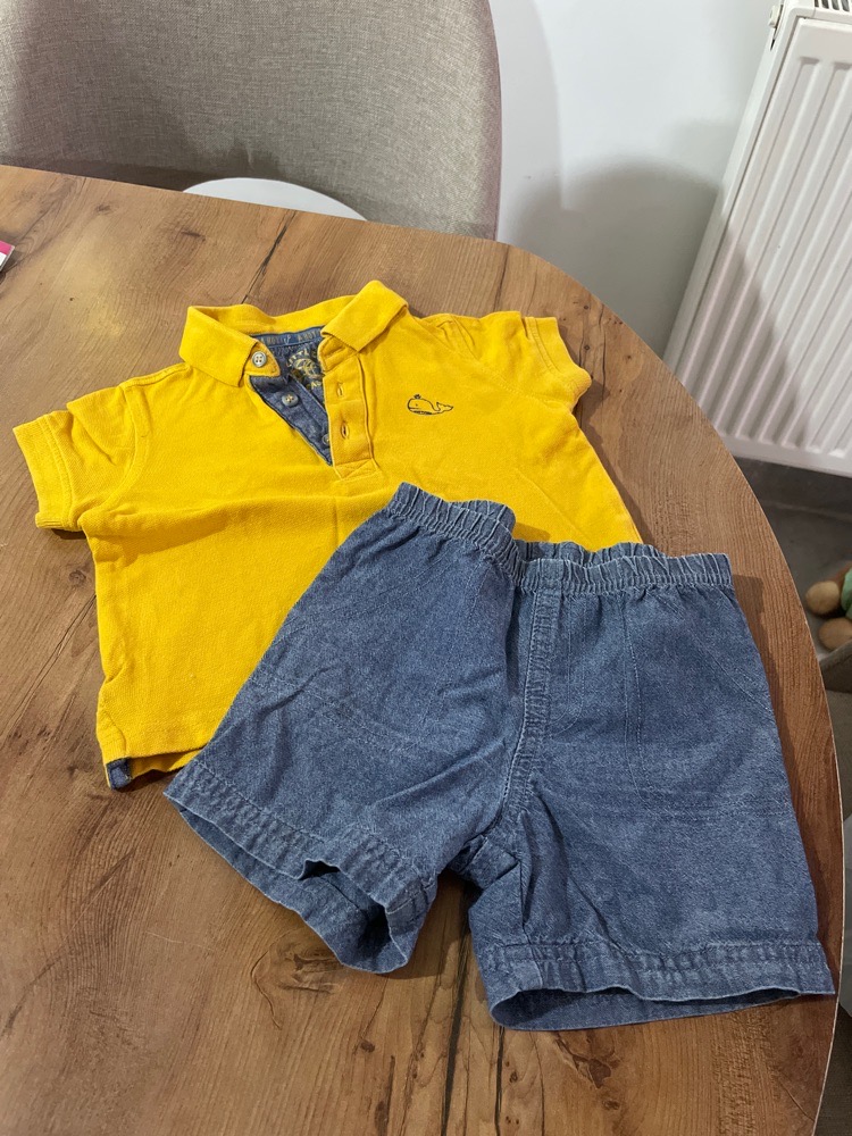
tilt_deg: -54.2
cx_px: 426
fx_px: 853
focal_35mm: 26
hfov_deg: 53.1
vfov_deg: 67.3
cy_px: 568
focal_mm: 4.2
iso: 640
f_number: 1.6
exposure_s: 1/33
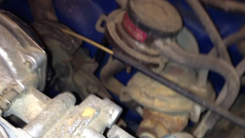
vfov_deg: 23.2
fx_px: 331
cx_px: 122
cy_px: 108
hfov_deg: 40.6
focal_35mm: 51
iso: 50
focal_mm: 4.3
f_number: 2.4
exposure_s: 1/20
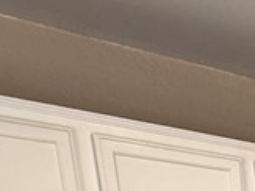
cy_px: 498
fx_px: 648
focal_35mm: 88
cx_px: 496
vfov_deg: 12.2
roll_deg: +0.3
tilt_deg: -15.4
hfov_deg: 17.0
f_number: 2.2
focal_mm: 2.22
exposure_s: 1/99
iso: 125
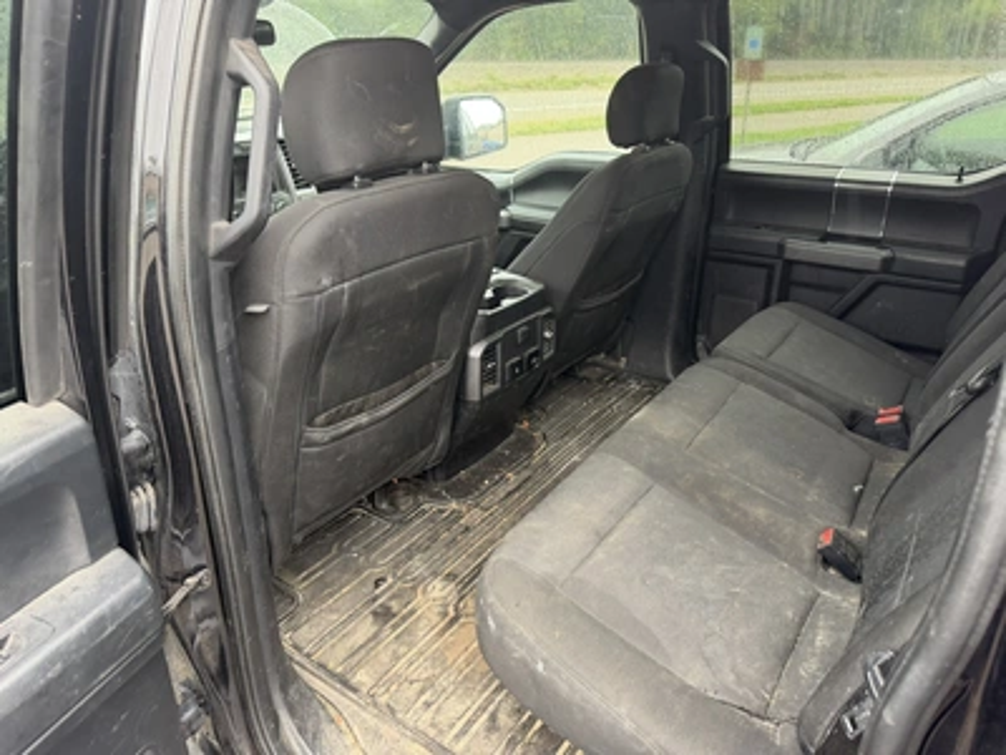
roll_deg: +1.1
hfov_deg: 71.6
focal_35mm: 24
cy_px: 378
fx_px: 697
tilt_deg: -21.1
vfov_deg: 56.8
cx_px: 503
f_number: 1.78
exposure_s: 1/81
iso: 200
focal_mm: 6.76
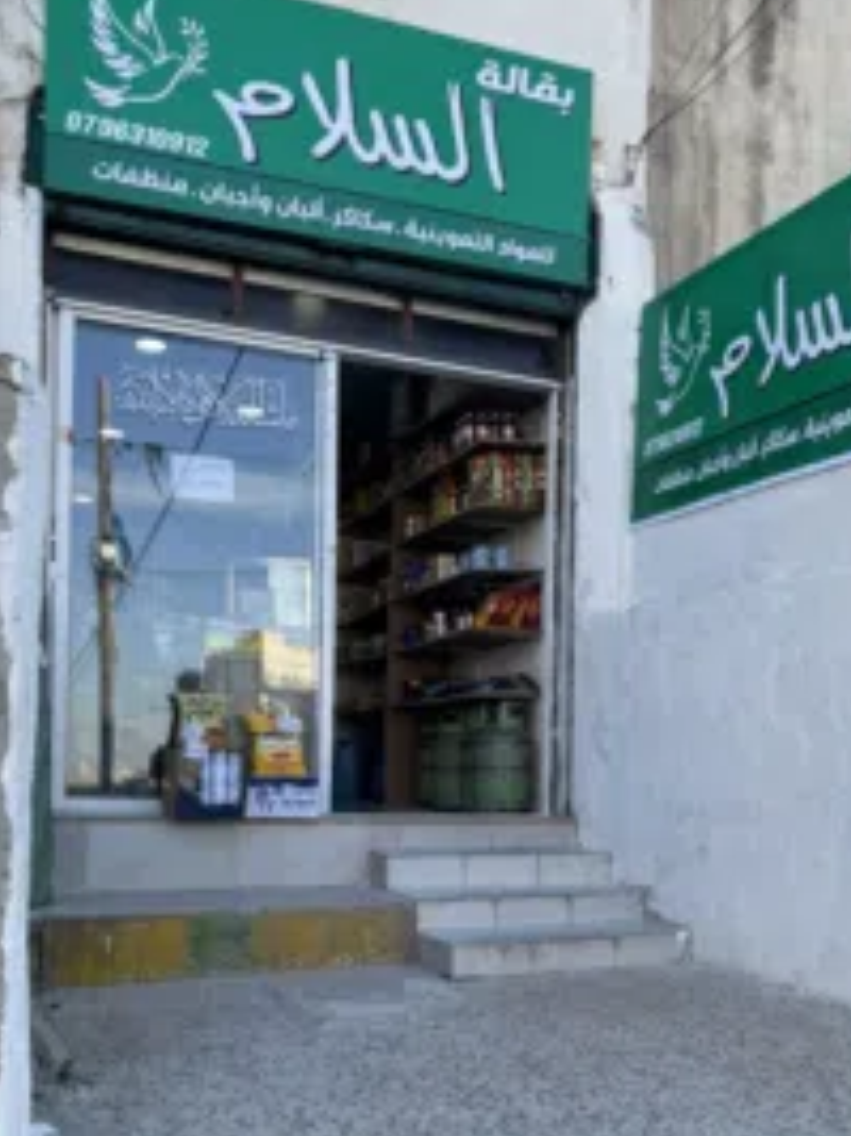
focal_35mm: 36
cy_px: 783
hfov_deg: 39.6
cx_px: 464
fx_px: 1181
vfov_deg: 50.2
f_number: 1.78
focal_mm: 6.76
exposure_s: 1/1238
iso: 80
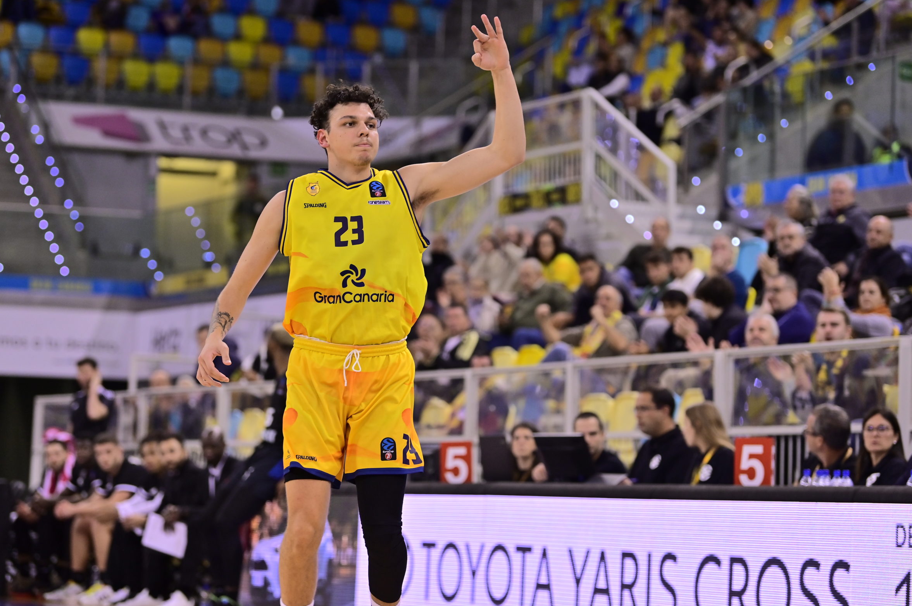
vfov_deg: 10.1
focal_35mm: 136
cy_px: 298
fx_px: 3443
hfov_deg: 15.1
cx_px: 434
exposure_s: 1/640
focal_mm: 125
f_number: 2.8
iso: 1250
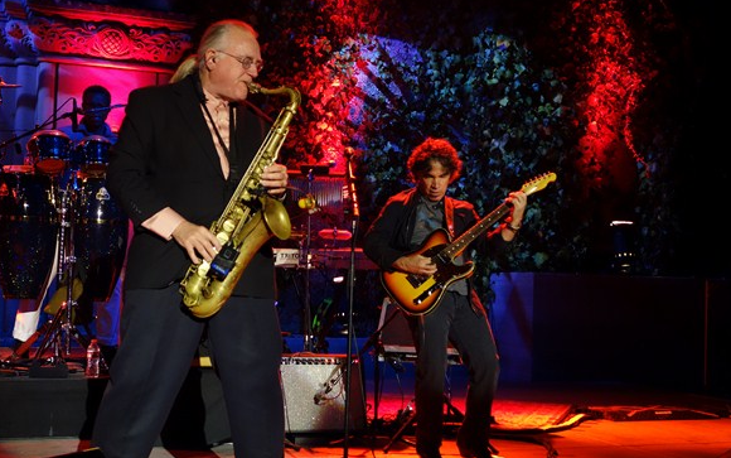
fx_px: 1136
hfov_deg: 35.7
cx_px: 360
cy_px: 214
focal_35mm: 57
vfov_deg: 22.8
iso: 640
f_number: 3.5
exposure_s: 1/60
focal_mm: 20.41
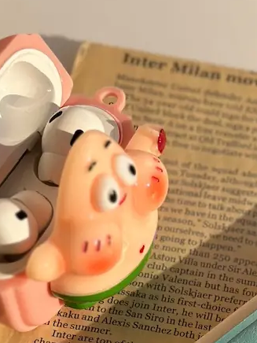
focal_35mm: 141
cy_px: 315
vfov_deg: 13.9
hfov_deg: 10.3
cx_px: 331
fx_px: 1396
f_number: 1.78
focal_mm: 6.86
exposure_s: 1/6211
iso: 100
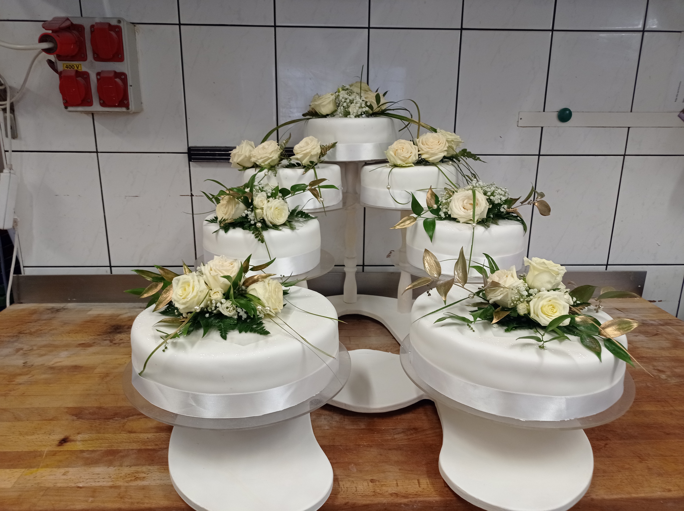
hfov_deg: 63.5
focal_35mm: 28
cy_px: 256
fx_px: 553
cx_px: 342
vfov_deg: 49.7
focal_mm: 4.7
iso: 141
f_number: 1.79
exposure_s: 1/50
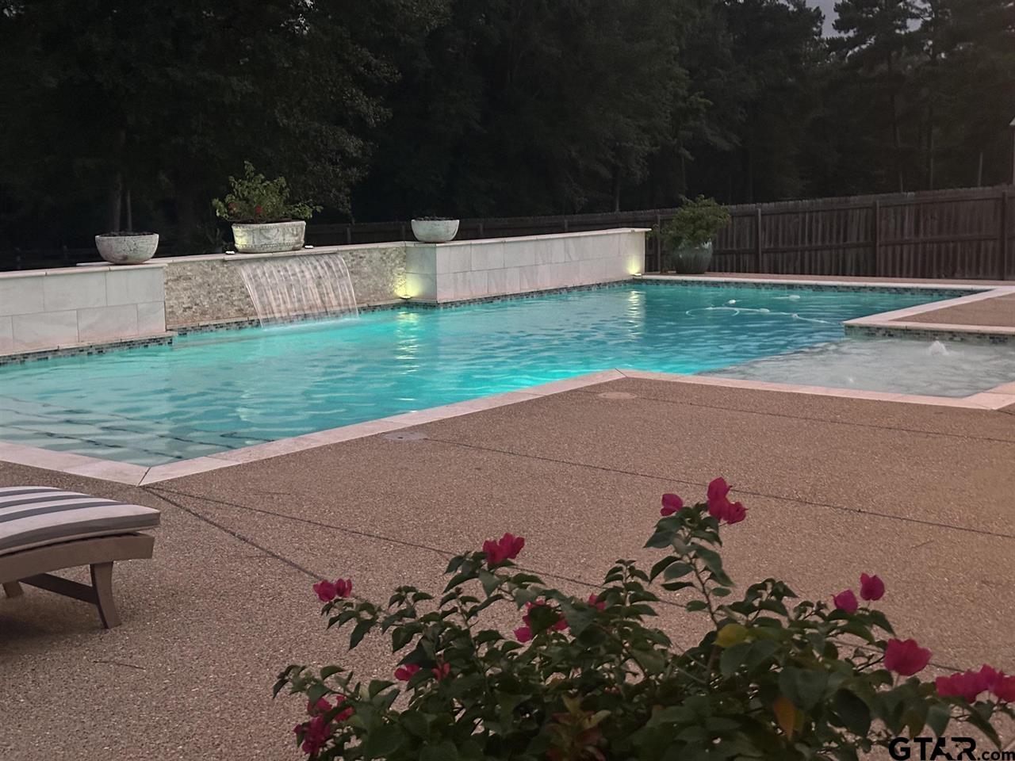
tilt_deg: -8.1
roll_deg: +0.6
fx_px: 1407
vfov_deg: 30.3
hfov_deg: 39.7
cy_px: 380
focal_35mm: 48
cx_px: 508
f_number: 1.78
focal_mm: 6.86
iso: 640
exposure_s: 1/24
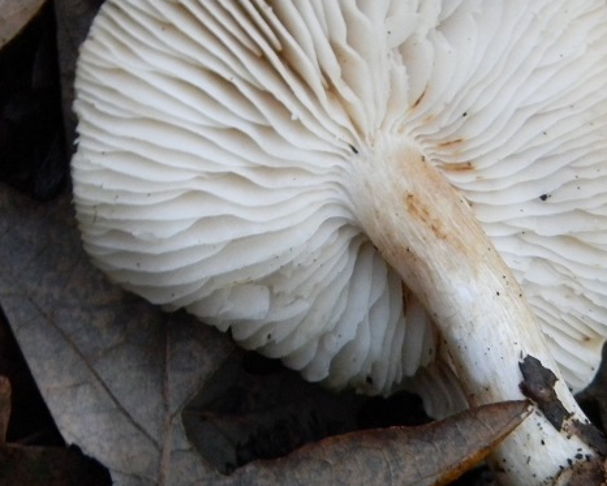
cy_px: 240
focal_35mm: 139
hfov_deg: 13.8
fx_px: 2498
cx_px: 425
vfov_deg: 11.1
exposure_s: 1/12.6
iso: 400
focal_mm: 15.1
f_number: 4.5
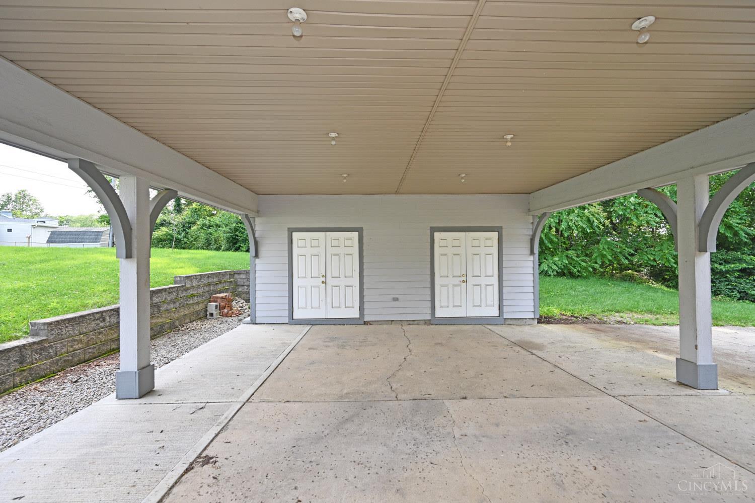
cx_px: 378
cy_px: 252
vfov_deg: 81.2
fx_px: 294
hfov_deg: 104.3
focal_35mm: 14
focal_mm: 14
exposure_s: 1/125
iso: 180
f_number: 5.6
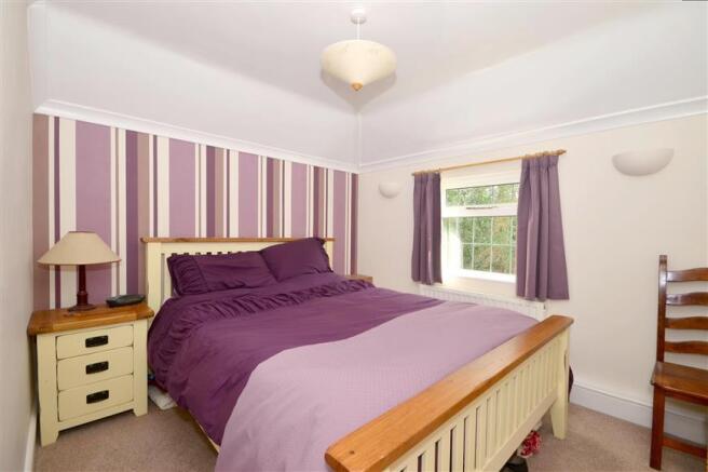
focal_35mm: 15
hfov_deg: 100.4
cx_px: 354
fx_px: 295
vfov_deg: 77.3
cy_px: 236
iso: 400
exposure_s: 1/15
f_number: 11
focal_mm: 10
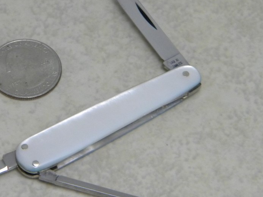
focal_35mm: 213
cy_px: 98
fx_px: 1618
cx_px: 75
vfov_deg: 7.0
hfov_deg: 9.3
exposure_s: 1/27.7
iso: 400
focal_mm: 26.8
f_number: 5
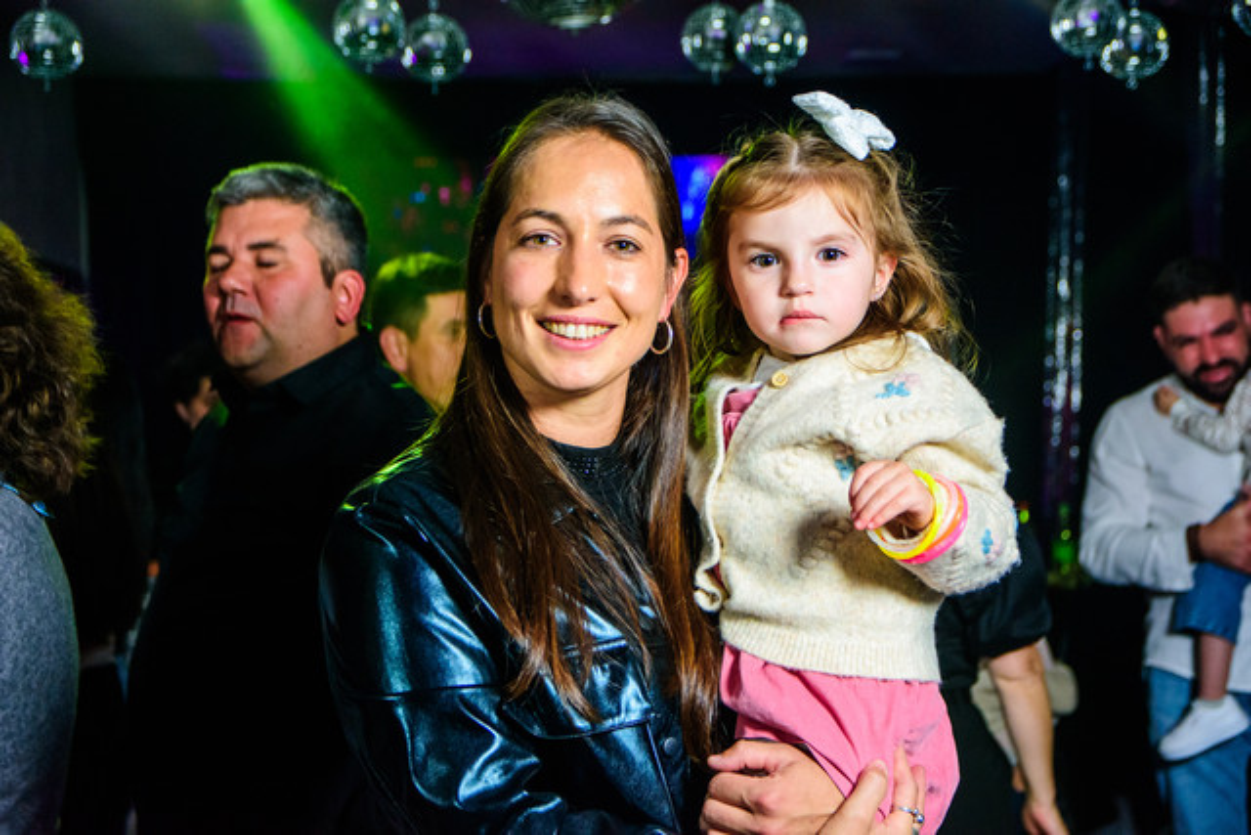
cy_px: 418
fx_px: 2346
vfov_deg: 20.2
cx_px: 626
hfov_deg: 29.9
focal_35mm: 68
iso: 1600
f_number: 3.5
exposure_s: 1/200
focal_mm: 45
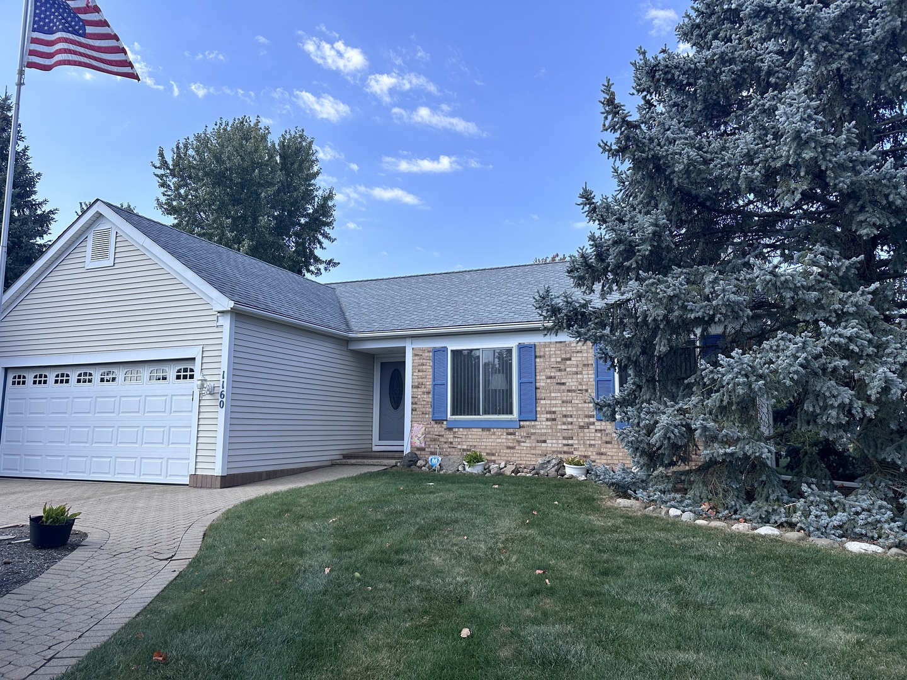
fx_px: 629
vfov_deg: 56.8
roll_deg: +0.1
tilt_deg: +8.0
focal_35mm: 24
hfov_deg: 71.6
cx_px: 454
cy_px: 340
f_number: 1.78
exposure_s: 1/2591
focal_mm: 6.86
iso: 80
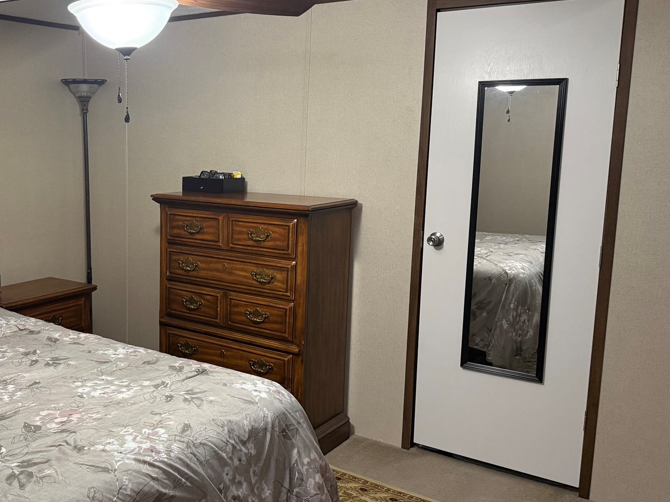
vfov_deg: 37.7
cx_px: 163
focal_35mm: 38
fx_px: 735
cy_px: 247
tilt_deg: -8.8
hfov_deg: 47.1
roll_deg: +0.4
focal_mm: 6.76
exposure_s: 1/60
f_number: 1.78
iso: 320
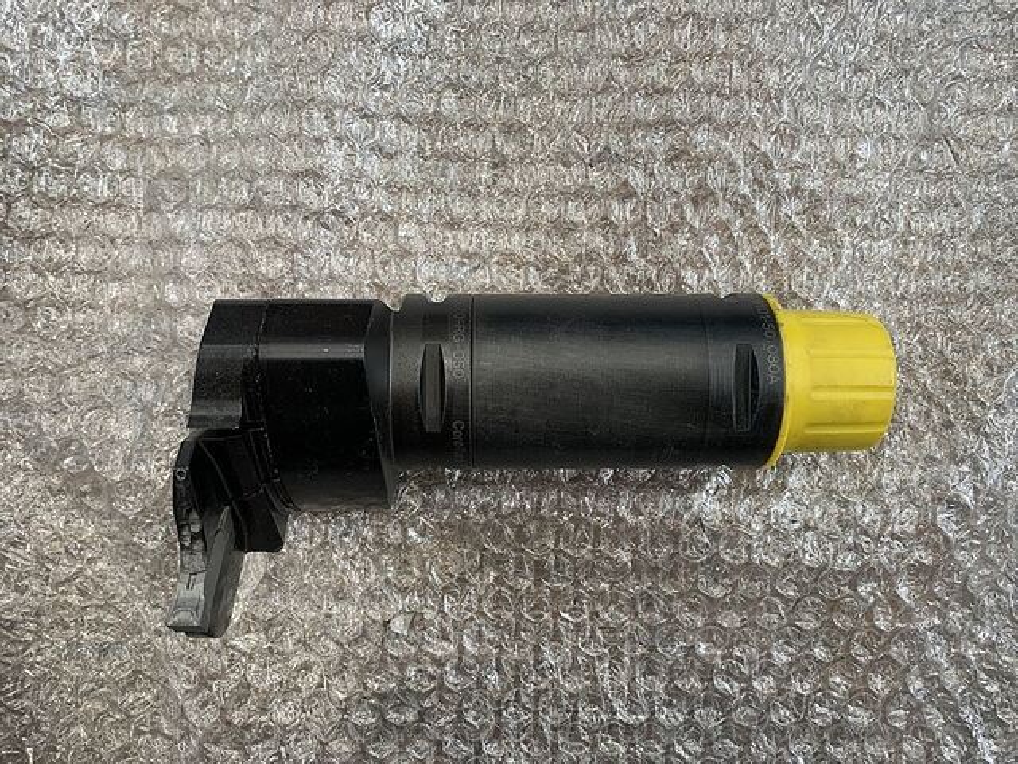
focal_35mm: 26
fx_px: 765
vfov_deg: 53.1
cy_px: 382
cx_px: 509
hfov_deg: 67.3
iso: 100
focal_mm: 4.25
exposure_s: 1/70
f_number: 1.8
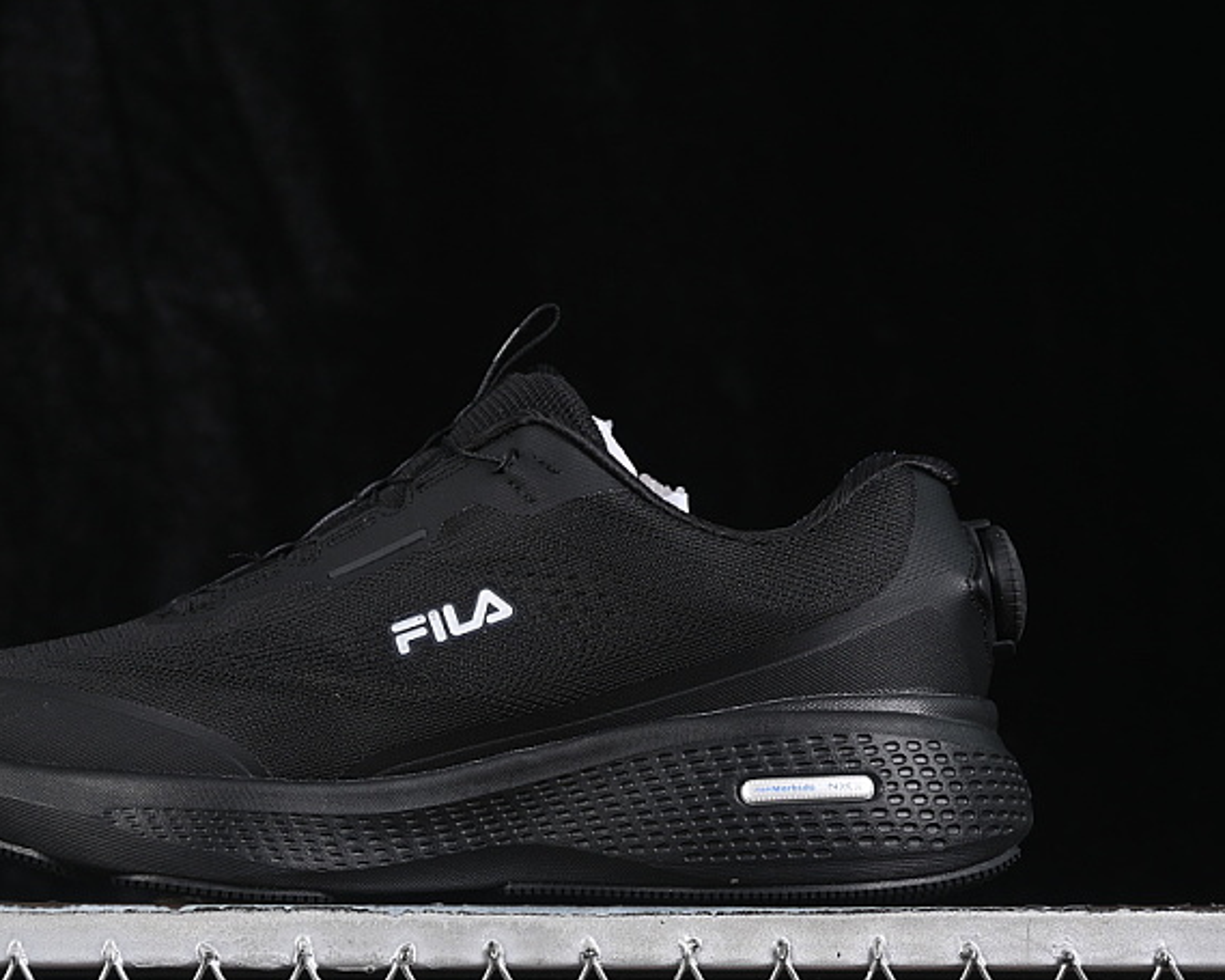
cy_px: 550
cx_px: 443
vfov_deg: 15.5
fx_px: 3589
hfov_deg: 19.3
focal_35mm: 99
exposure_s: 1/60
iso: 160
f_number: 6.3
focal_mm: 50
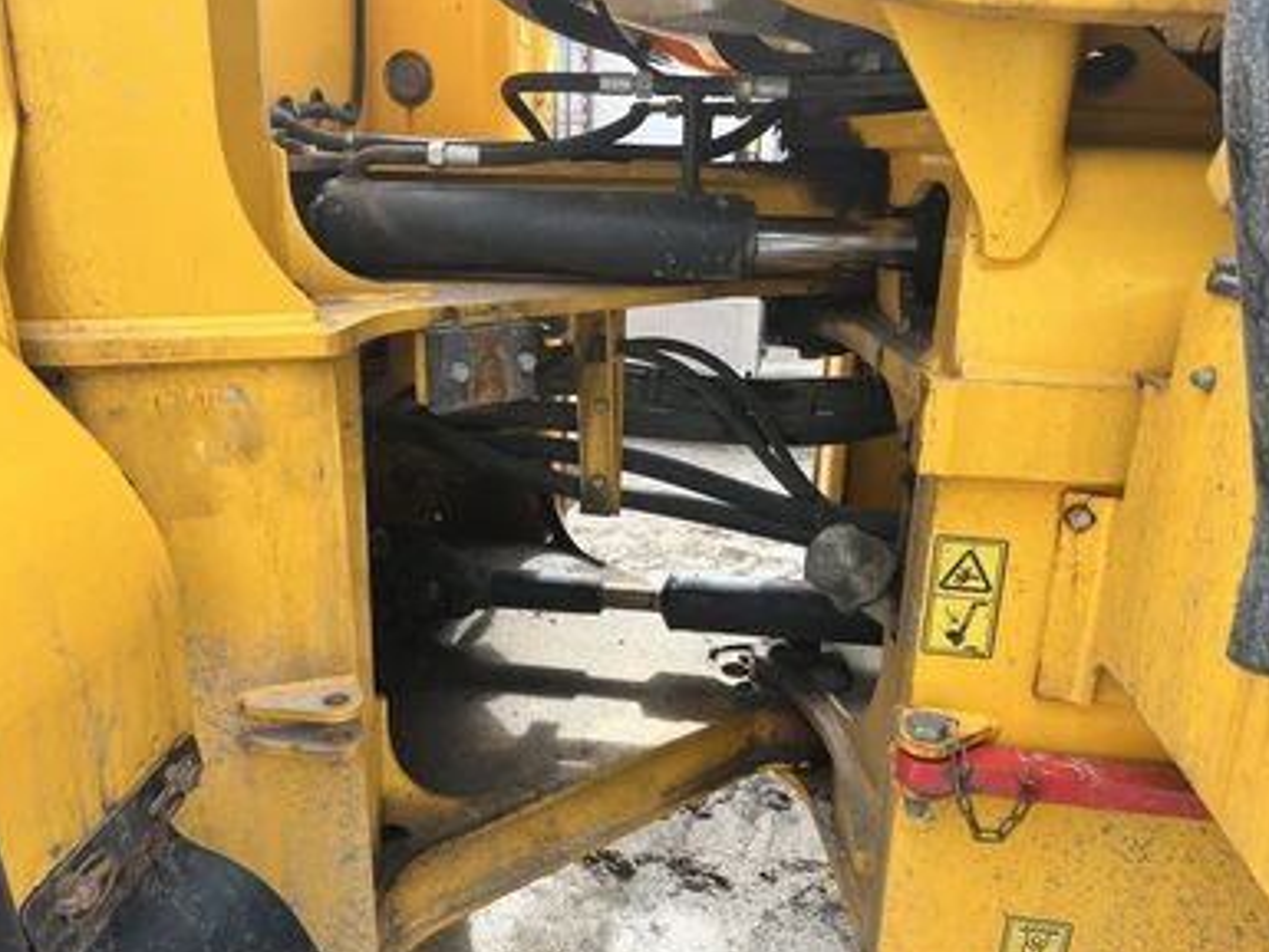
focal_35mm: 27
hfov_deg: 65.3
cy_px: 488
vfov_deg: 51.4
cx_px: 623
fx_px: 990
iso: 50
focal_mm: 5.1
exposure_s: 1/463
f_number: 1.6
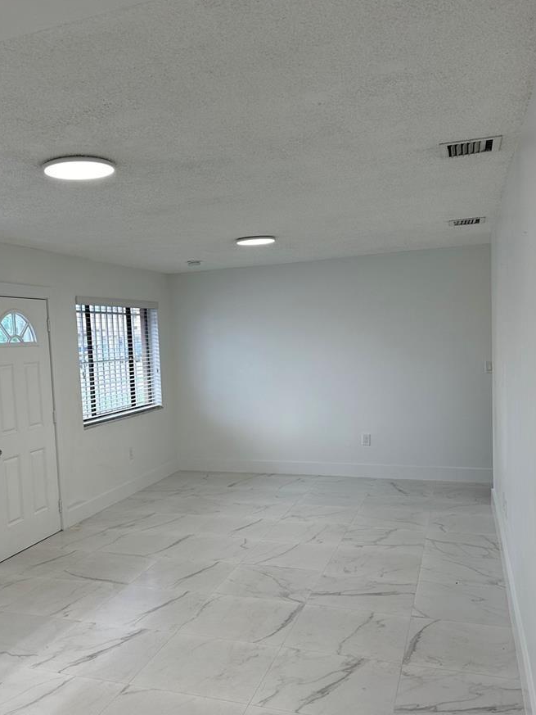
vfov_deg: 55.2
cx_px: 176
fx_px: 681
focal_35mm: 33
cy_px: 394
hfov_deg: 42.3
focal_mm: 6.86
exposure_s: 1/166
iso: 100
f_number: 1.78
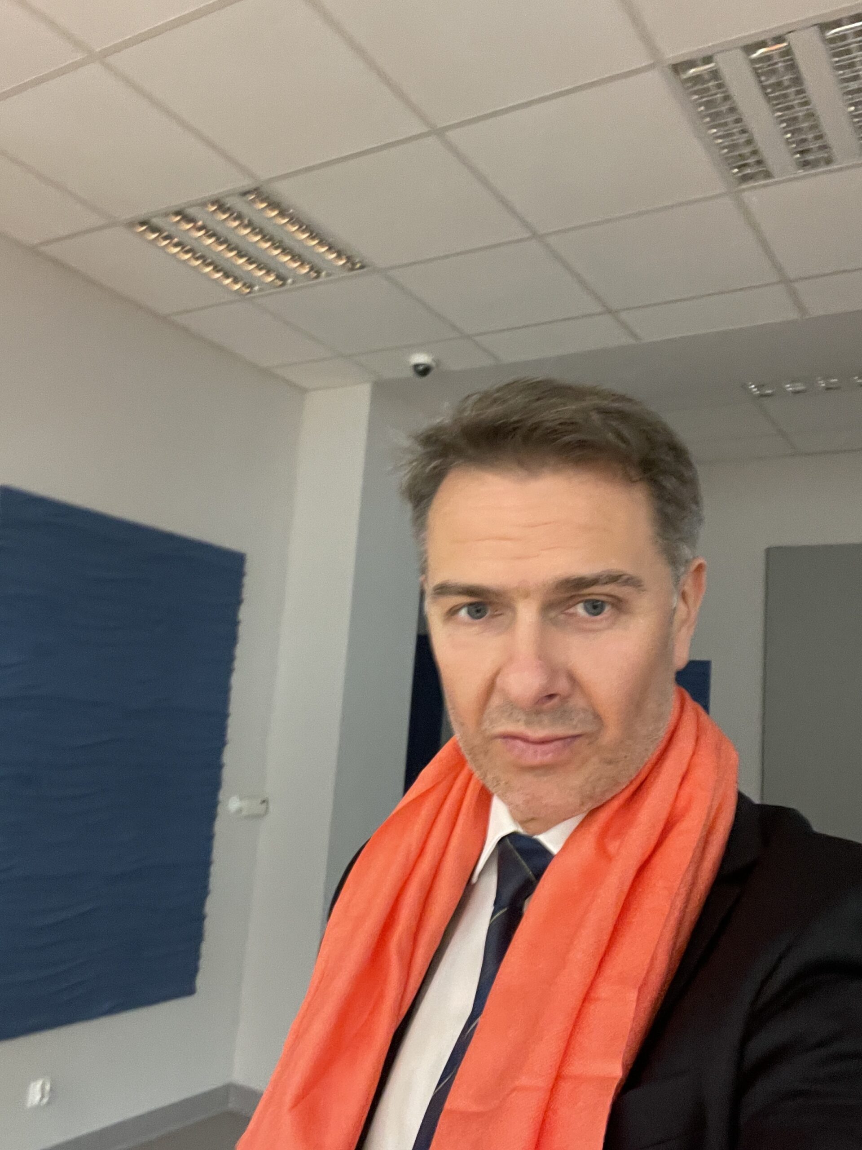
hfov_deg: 46.8
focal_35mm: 30
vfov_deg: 60.0
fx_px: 996
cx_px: 431
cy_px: 575
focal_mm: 2.71
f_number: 2.2
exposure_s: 1/25
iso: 400
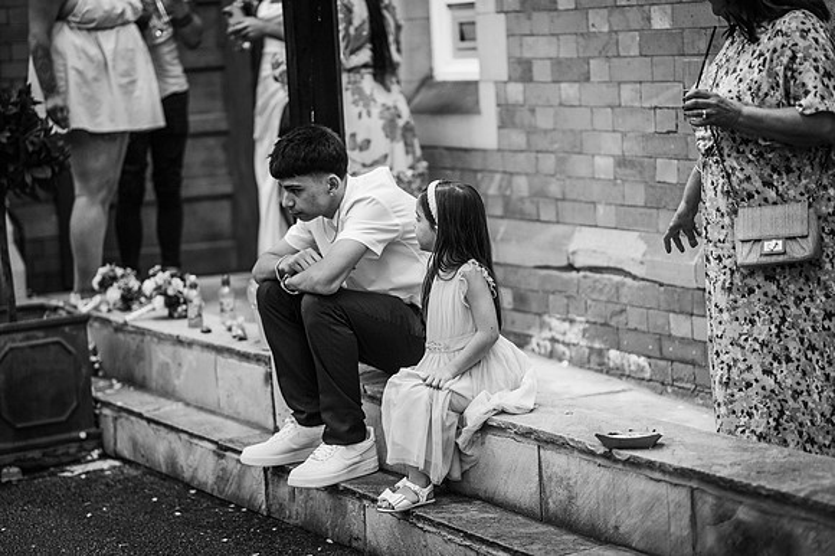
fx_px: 1970
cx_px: 418
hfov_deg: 23.9
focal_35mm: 85
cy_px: 278
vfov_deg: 16.1
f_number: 1.8
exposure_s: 1/200
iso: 800
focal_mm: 85
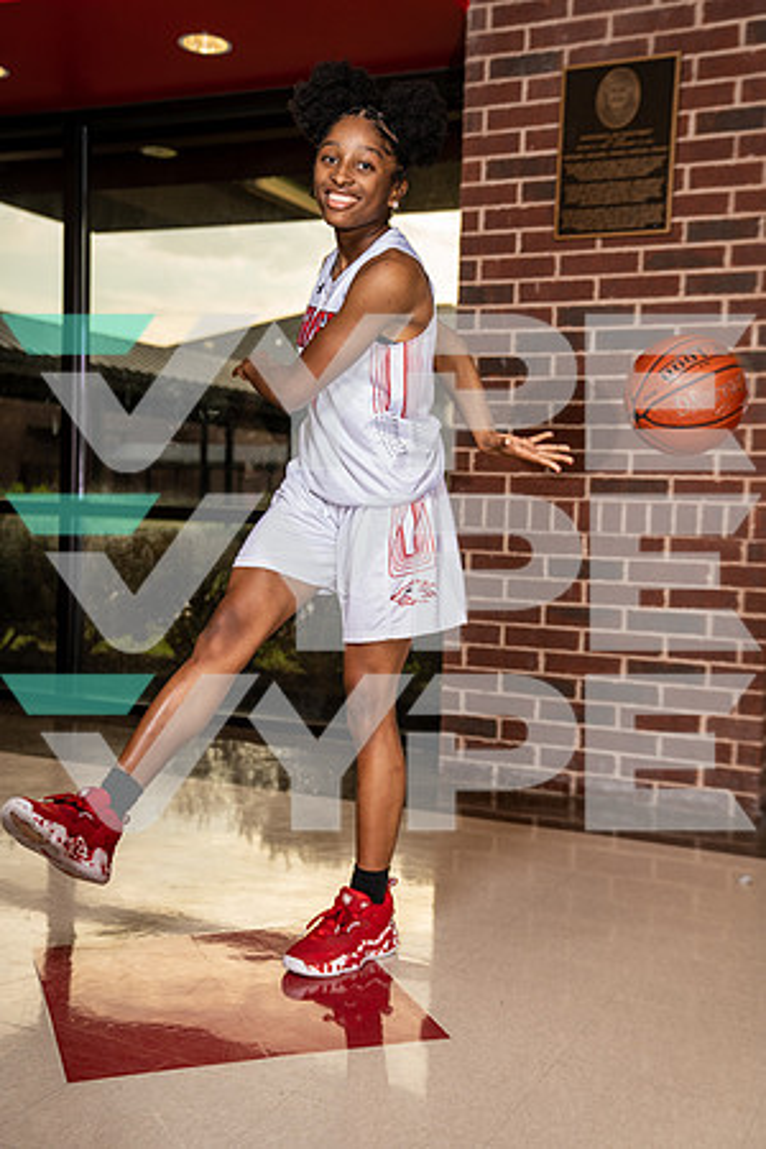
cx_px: 383
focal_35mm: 41
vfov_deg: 47.4
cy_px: 574
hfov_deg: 32.6
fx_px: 1308
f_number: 3.2
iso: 320
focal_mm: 41
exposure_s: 1/250
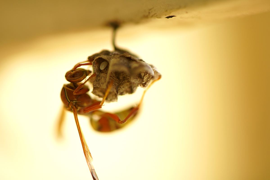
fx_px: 801
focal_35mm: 107
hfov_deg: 19.1
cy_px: 90
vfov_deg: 12.8
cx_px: 135
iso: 400
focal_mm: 106.8
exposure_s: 1/320
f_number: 8
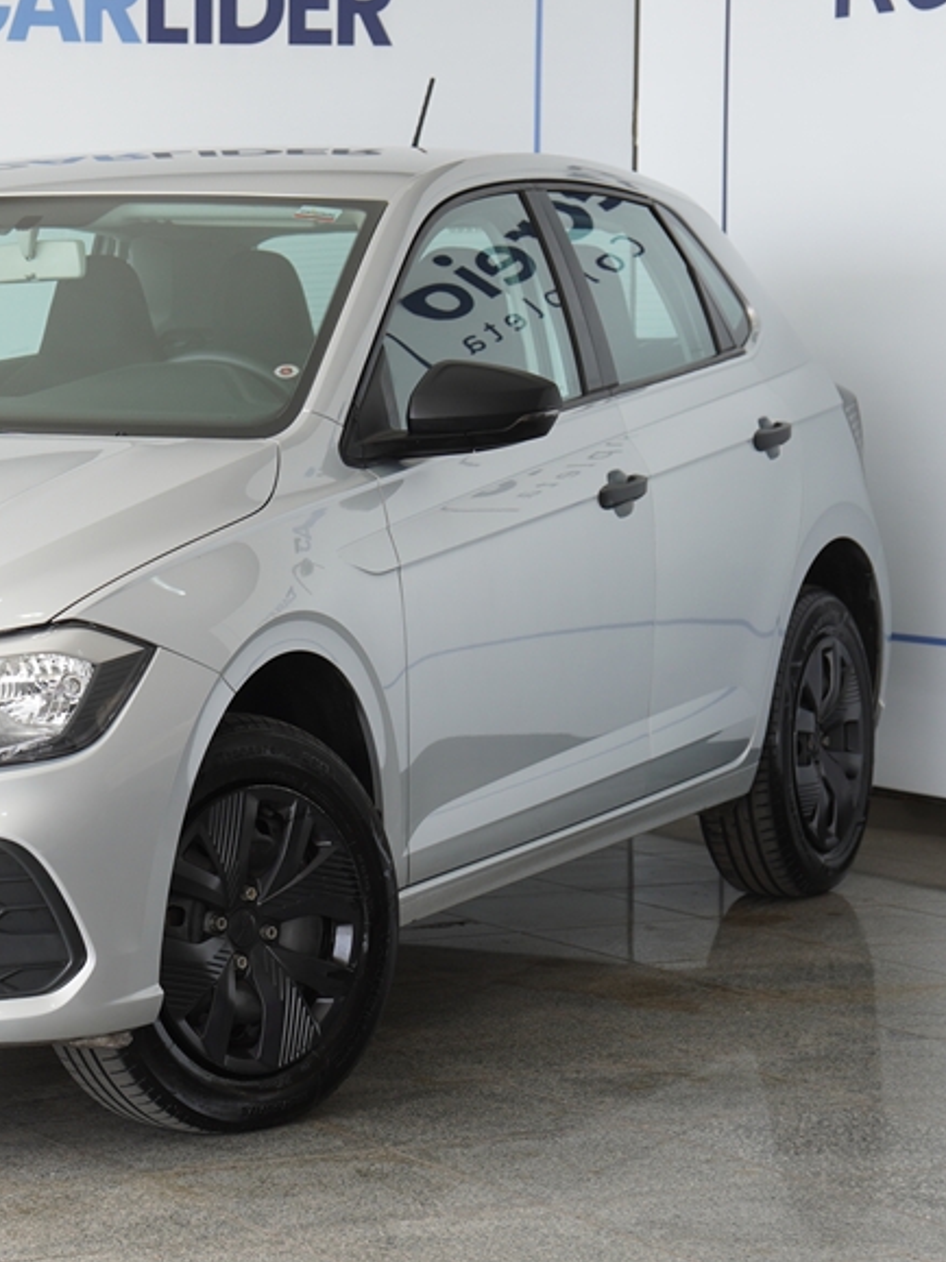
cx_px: 7
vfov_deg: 16.4
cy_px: 631
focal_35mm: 120
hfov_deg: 12.2
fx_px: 4369
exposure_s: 1/160
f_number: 4
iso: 160
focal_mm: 47
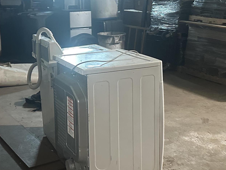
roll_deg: -0.4
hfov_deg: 32.7
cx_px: 102
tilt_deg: -6.7
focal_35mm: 59
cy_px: 59
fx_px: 385
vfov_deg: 24.7
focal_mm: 6.86
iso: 500
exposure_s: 1/60
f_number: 1.78
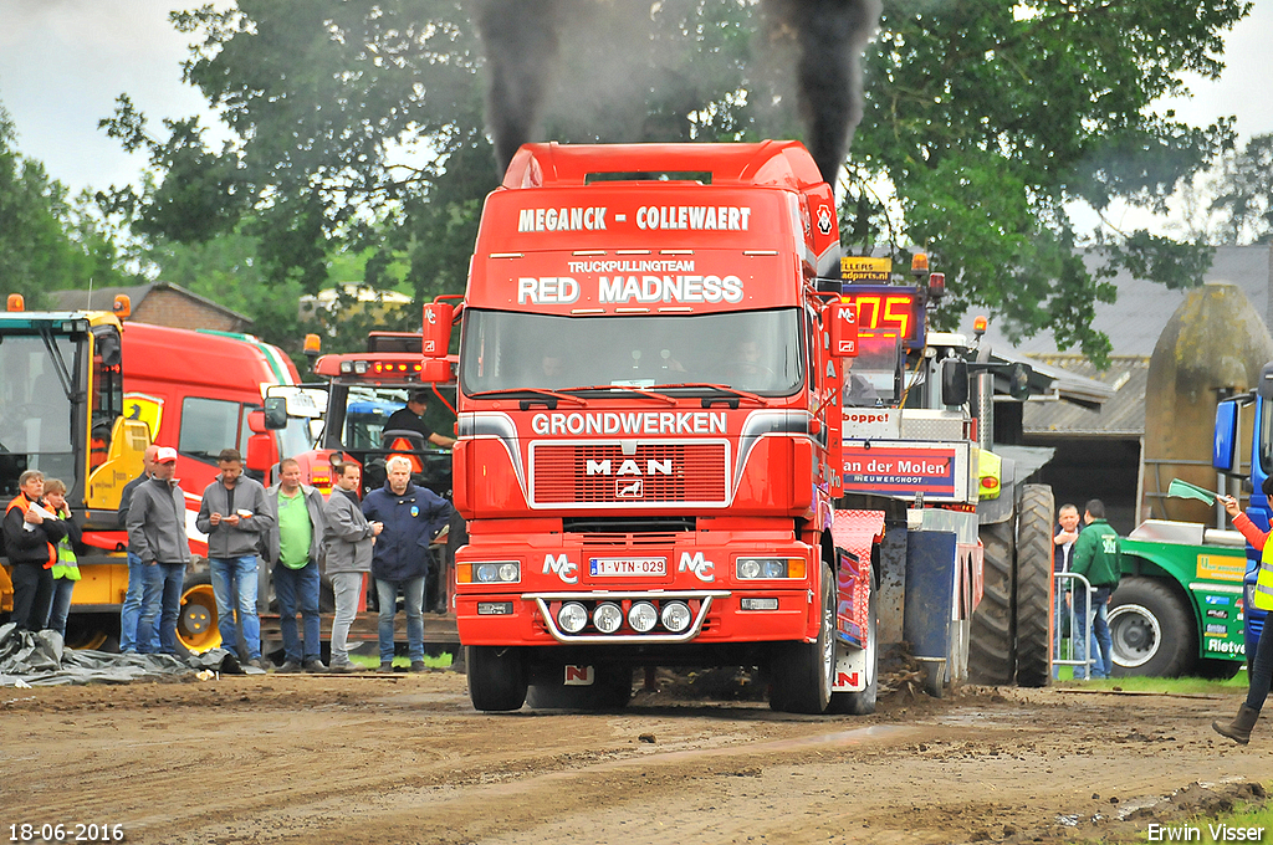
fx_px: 12714
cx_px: 636
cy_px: 422
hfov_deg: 5.7
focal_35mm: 360
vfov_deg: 3.8
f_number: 5.6
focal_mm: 240
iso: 1000
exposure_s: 1/160
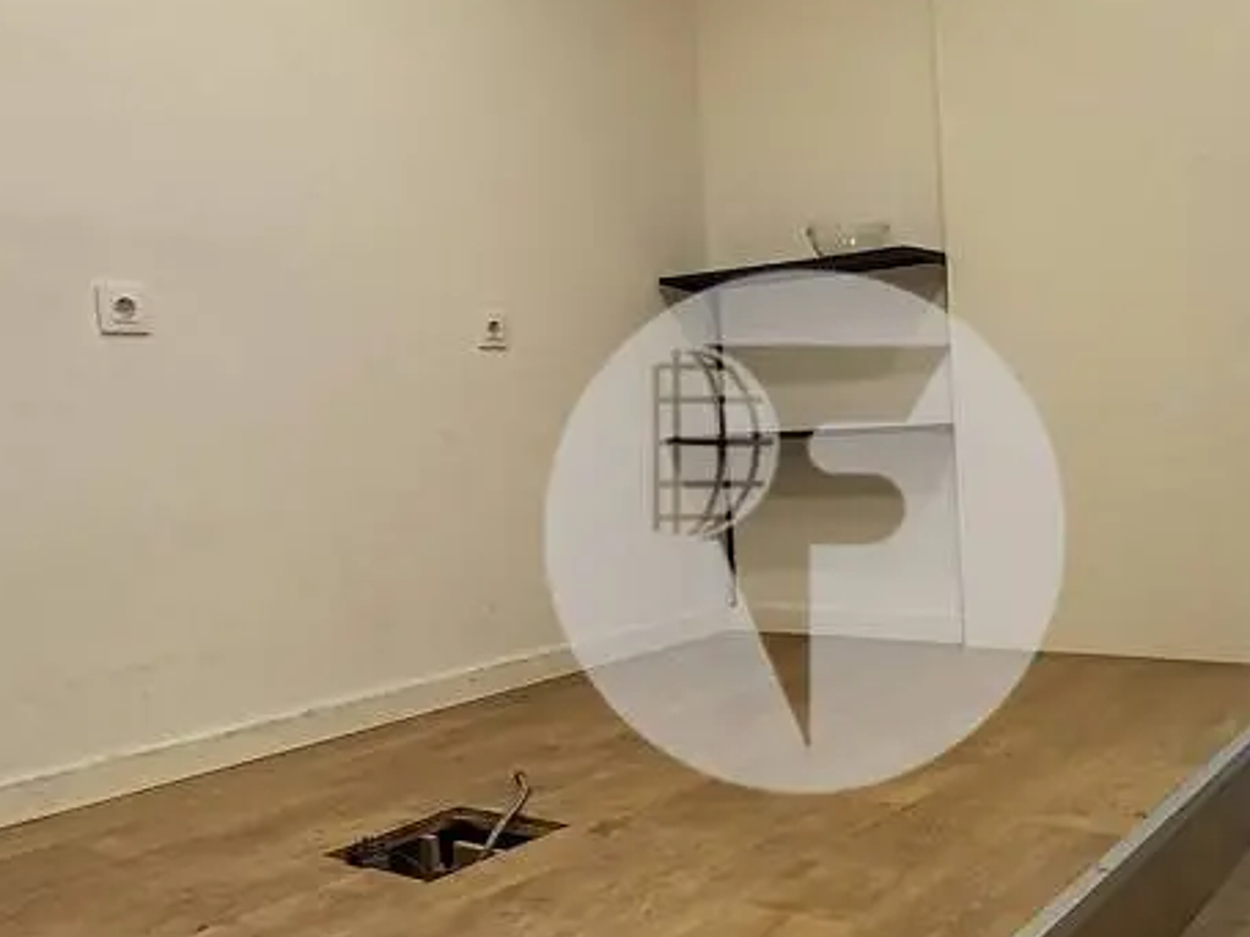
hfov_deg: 54.6
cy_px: 530
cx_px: 802
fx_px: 1191
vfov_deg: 42.8
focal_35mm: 33
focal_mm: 1.65
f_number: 2.2
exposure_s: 1/50
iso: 320
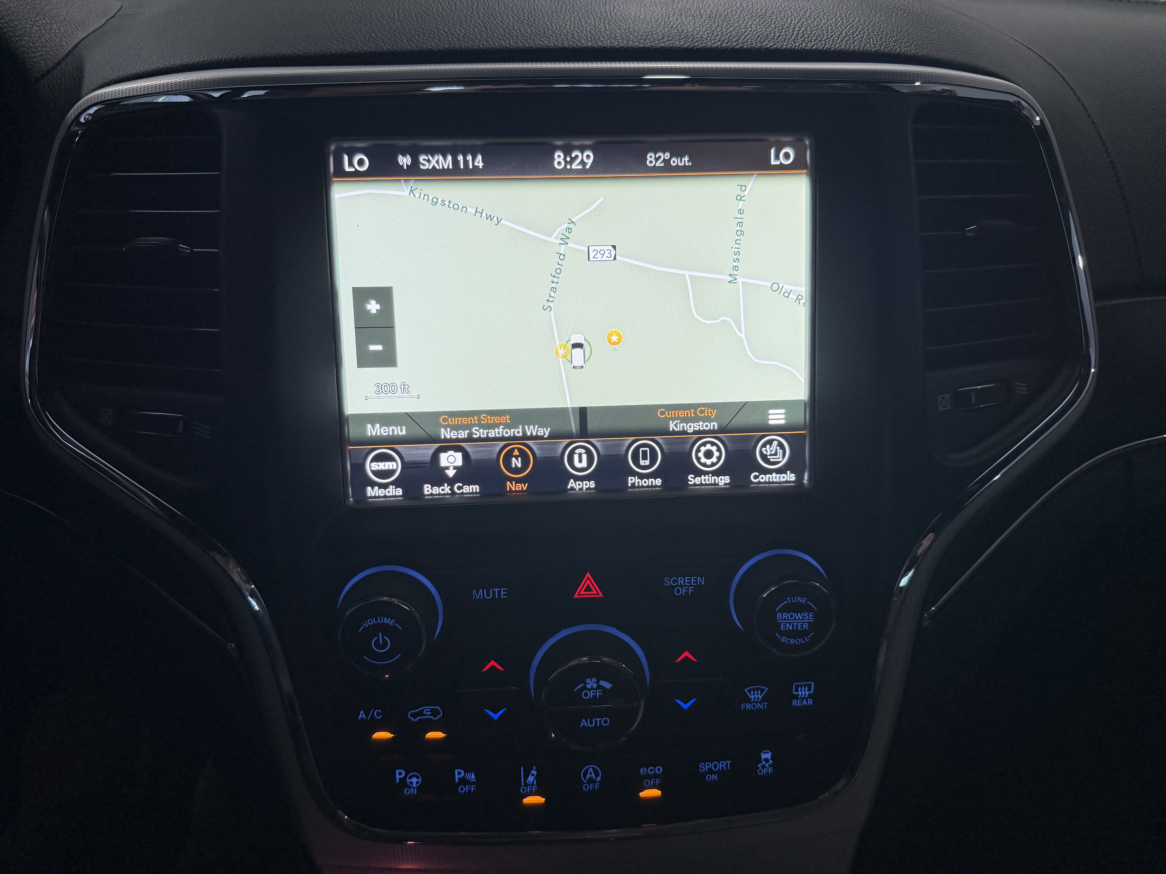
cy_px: 437
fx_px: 808
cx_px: 583
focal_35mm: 24
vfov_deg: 56.8
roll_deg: -0.3
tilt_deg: -27.0
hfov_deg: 71.6
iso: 160
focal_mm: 6.76
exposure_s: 1/120
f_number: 1.78
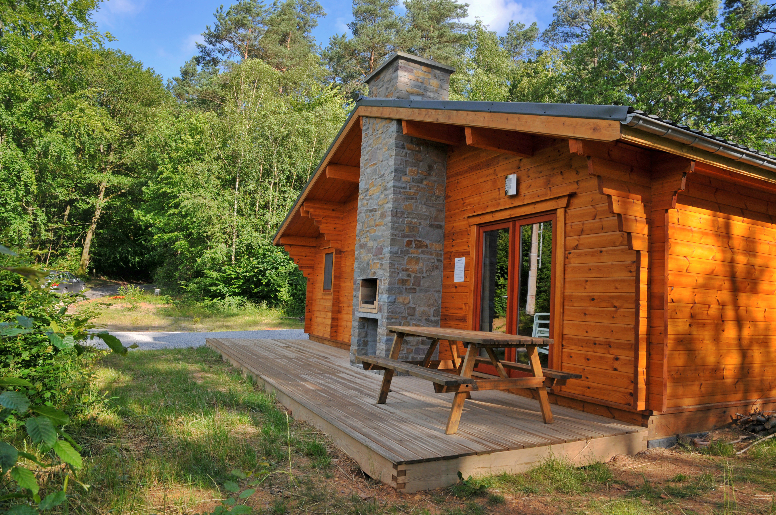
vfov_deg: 53.0
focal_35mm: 24
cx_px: 388
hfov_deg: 73.8
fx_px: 517
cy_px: 258
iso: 250
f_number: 8
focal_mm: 16
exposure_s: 1/250
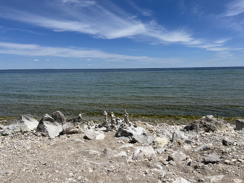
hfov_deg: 67.3
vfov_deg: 53.1
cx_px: 122
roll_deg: +1.3
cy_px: 92
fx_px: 183
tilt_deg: -7.7
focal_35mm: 26
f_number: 1.5
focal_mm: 5.7
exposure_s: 1/11364
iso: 50
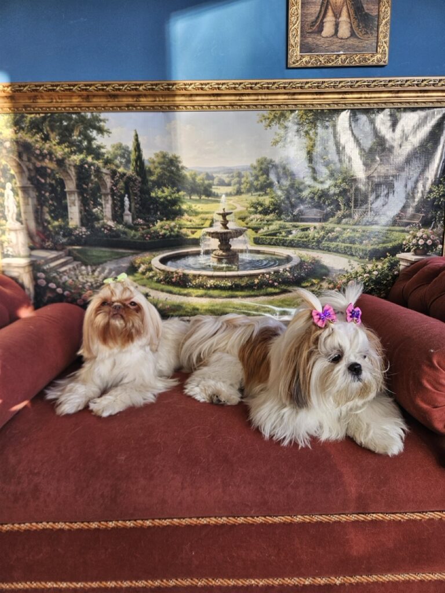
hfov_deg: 58.9
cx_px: 222
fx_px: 394
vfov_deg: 73.9
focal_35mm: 23
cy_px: 296
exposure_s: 1/207
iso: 50
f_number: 1.8
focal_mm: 5.4
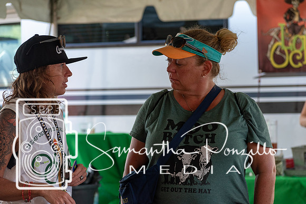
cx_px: 153
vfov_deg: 7.6
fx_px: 1530
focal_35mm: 180
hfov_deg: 11.4
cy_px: 102
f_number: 5
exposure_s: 1/400
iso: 400
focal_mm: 120
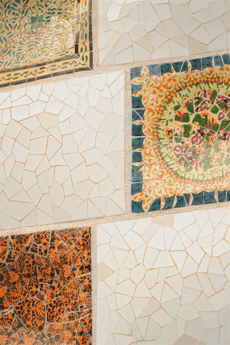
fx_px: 1495
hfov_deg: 8.8
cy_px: 172
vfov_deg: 13.2
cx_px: 115
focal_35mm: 156
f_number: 4
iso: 400
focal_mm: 104
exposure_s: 1/320
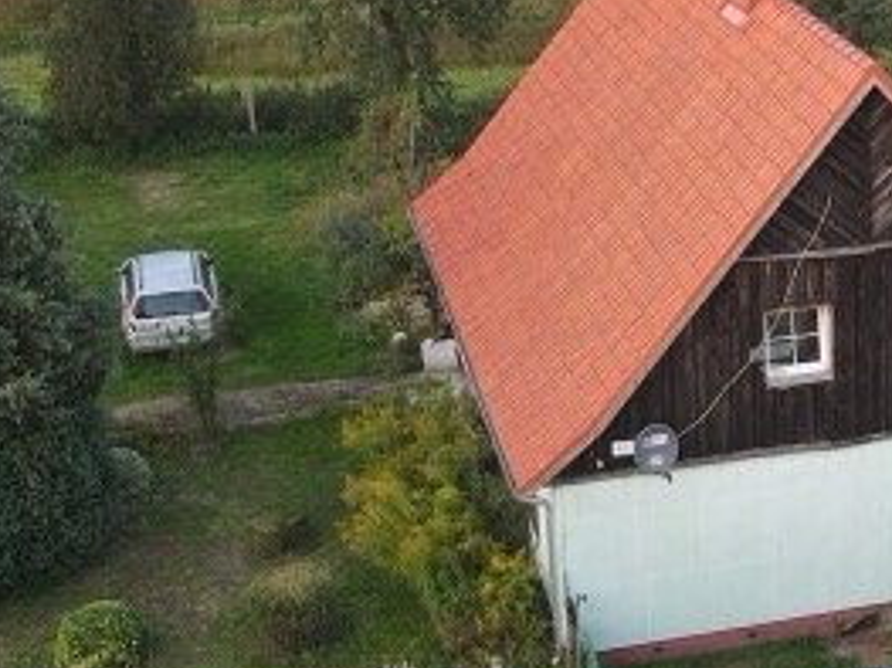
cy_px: 326
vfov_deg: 20.1
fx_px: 1880
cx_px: 956
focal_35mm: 73
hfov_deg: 25.0
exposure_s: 1/25
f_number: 2.8
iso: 100
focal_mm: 4.5
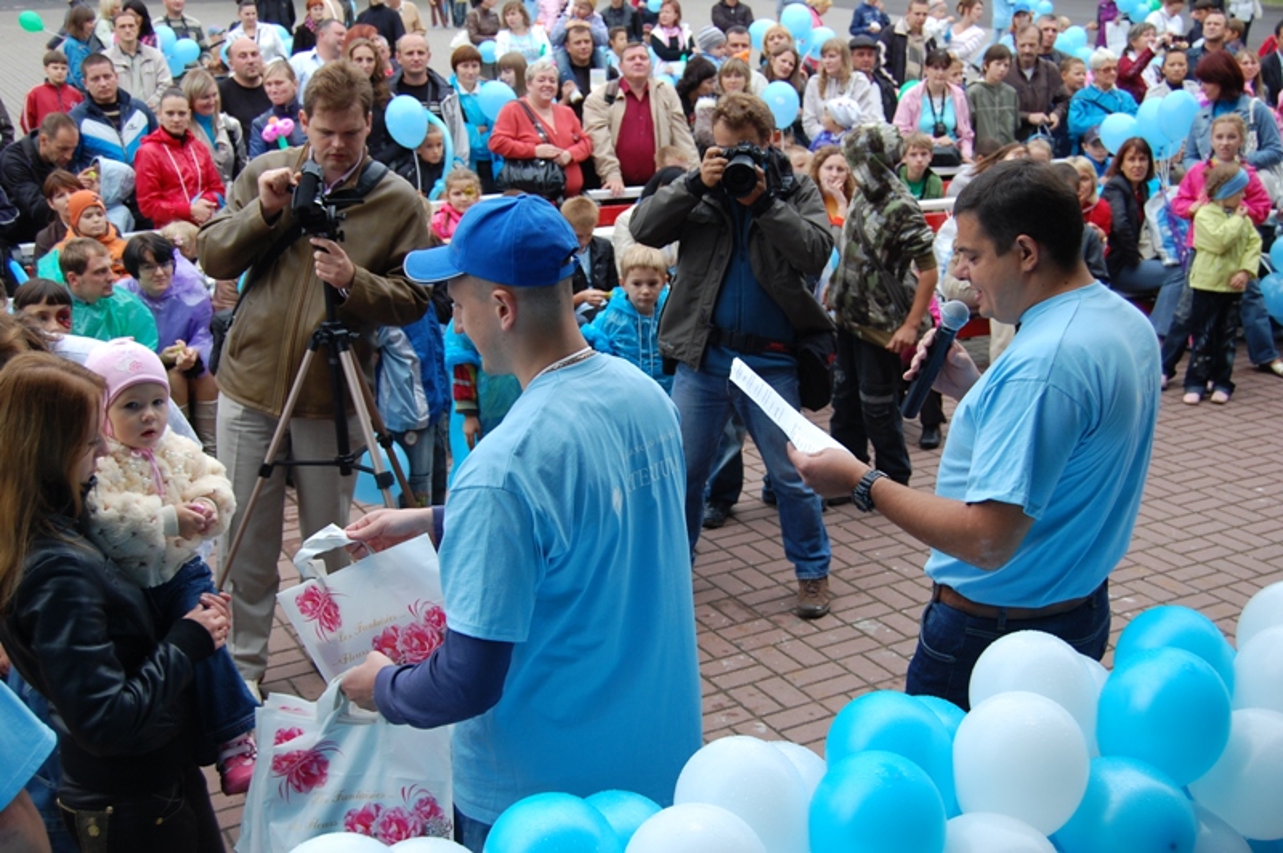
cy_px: 426
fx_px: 1602
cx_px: 642
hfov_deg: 43.6
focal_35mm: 45
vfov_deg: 29.8
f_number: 5.6
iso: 220
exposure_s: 1/125
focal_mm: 30
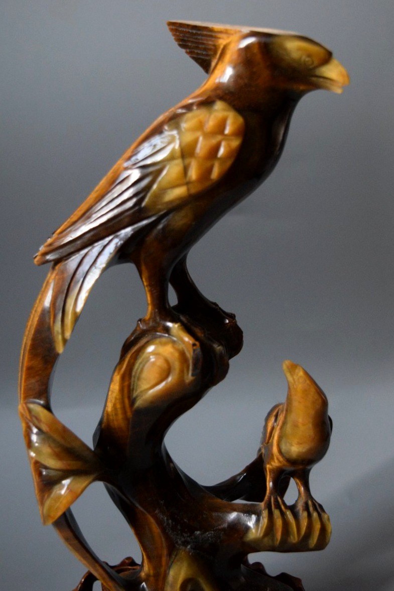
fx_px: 788
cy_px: 296
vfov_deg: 41.1
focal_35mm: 48
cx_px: 197
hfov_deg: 28.1
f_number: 4.5
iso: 3200
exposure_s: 1/100
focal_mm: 32
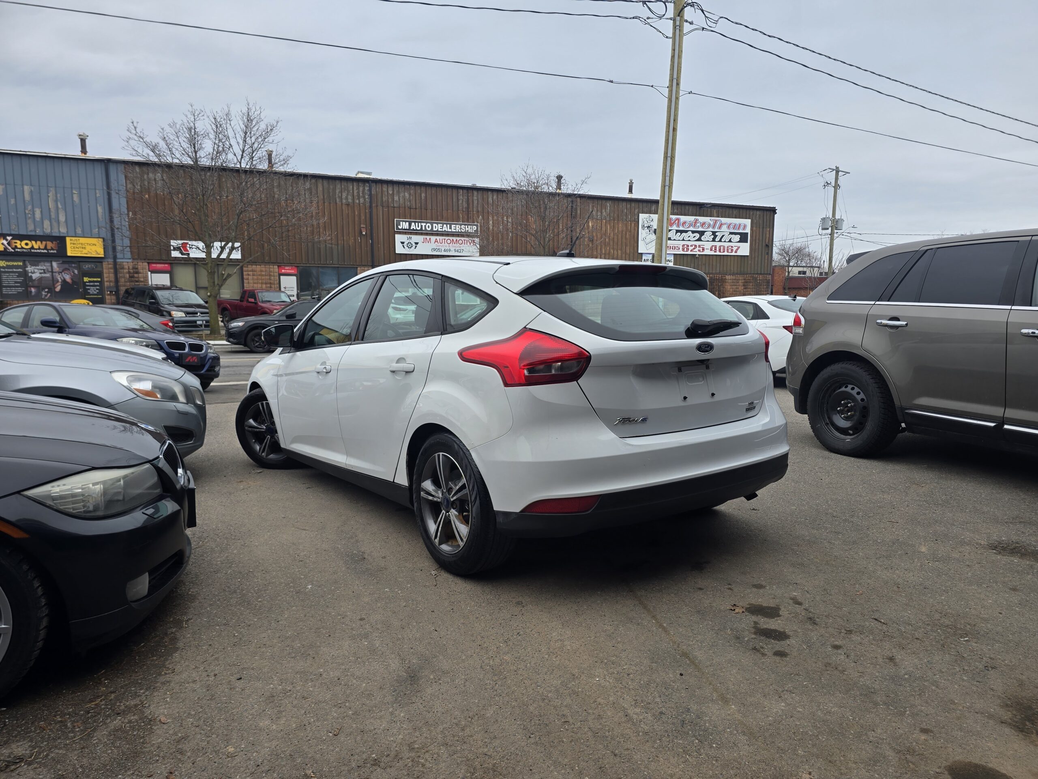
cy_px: 390
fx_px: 690
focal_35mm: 23
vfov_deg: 58.9
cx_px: 519
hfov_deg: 73.9
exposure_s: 1/404
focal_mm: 6.3
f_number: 1.7
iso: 12
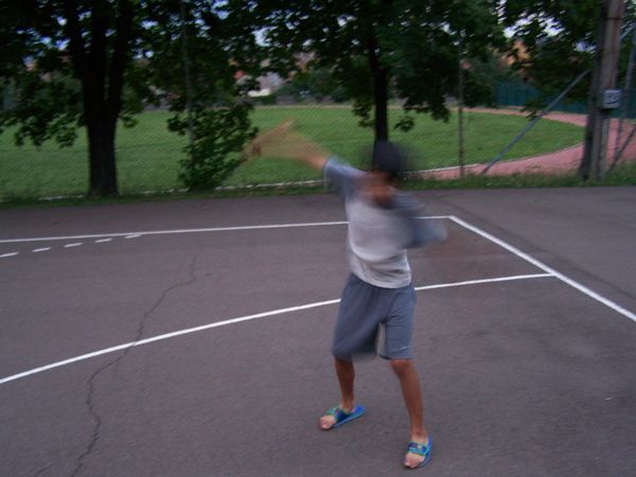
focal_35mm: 38
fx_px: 698
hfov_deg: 49.0
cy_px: 238
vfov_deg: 37.7
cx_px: 318
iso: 160
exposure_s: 1/8
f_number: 2.8
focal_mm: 6.3
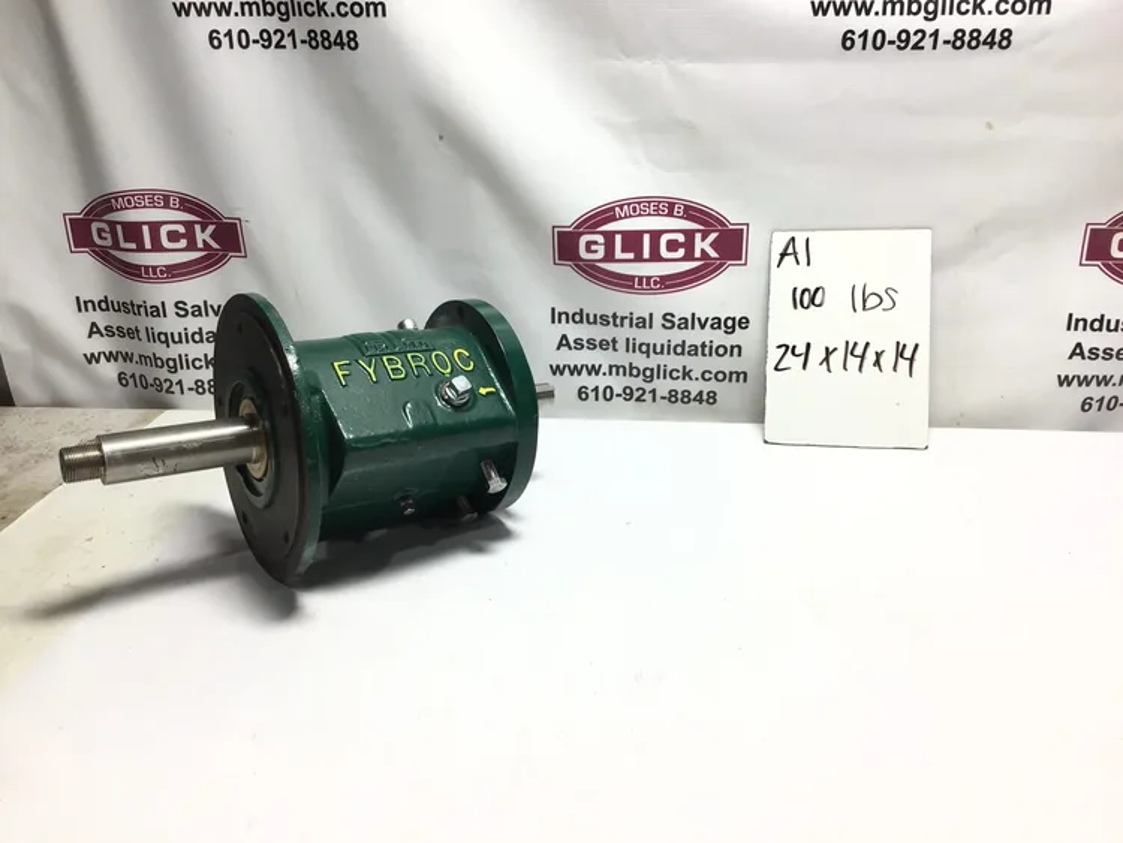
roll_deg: +0.4
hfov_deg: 58.3
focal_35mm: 31
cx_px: 562
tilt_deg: -22.8
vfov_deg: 45.5
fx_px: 1006
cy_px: 422
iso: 25
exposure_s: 1/120
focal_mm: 3.3
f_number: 2.4
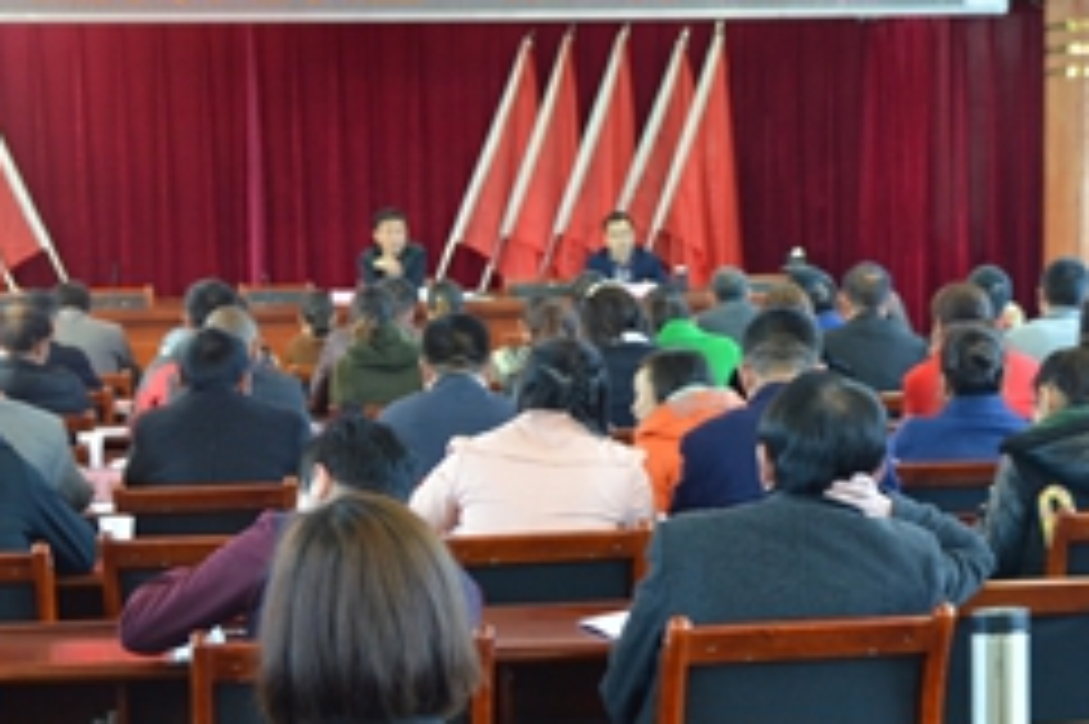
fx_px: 2993
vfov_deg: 13.7
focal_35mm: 99
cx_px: 590
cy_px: 623
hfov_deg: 20.6
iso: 1600
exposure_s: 1/25
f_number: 4.2
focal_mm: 32
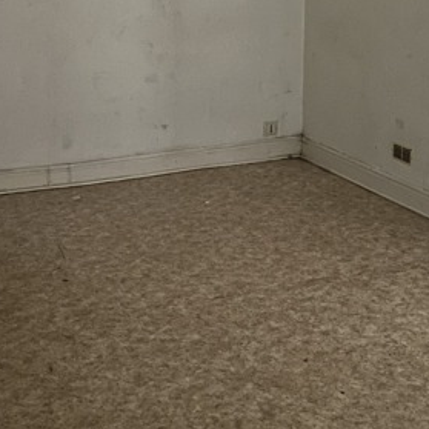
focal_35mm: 66
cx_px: 214
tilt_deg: -4.9
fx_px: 925
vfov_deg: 25.0
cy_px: 8
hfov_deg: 26.1
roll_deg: -1.1
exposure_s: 1/13
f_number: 1.6
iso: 640
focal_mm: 5.1
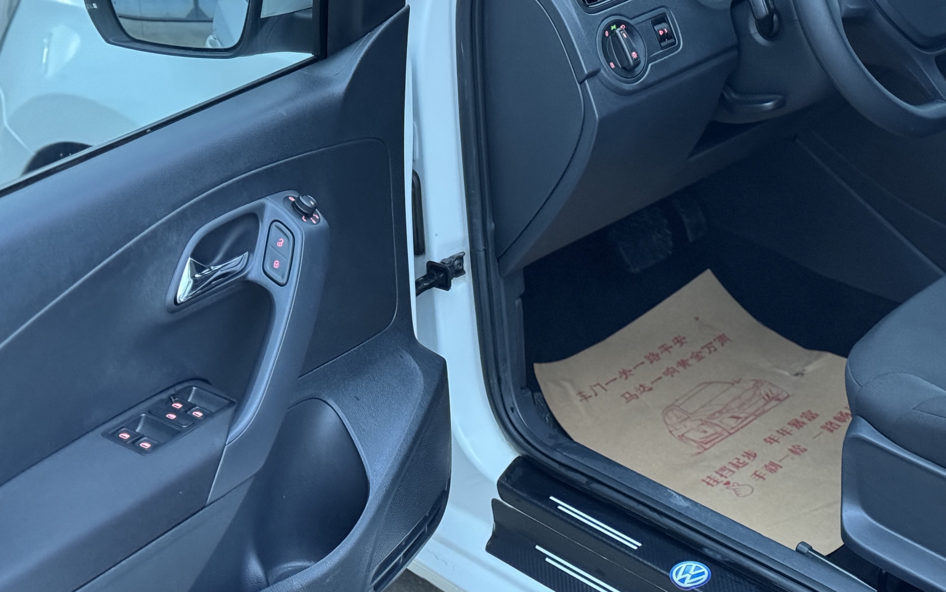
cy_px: 210
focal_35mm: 71
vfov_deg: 18.3
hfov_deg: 28.8
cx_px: 614
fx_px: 1831
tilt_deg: -26.2
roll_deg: +1.9
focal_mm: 6.86
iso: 800
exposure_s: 1/23
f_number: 1.78
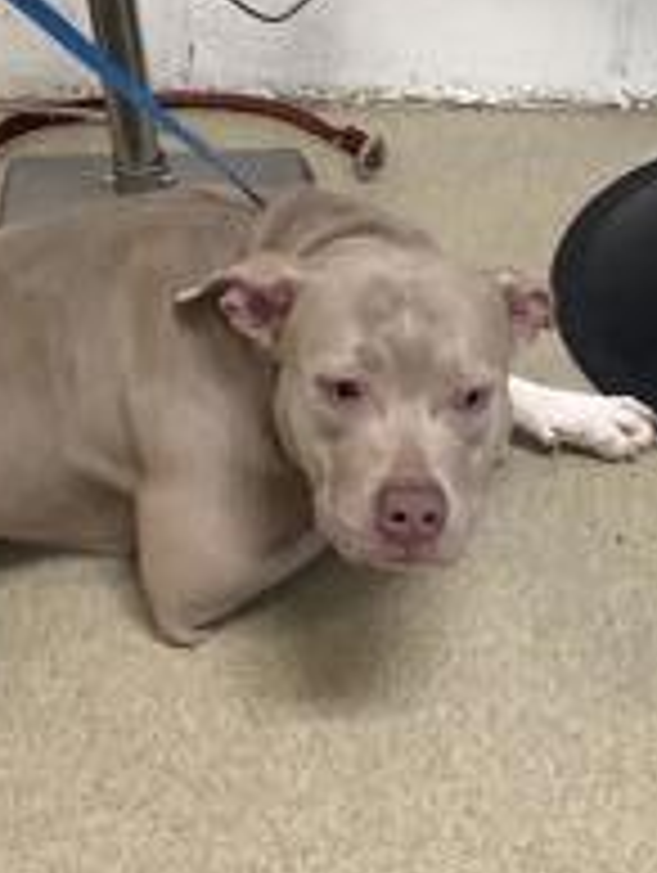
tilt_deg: -41.3
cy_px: 526
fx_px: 1692
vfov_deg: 28.9
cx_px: 430
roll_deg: -0.4
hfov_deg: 21.9
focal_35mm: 67
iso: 250
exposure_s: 1/50
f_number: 2.4
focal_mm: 3.3
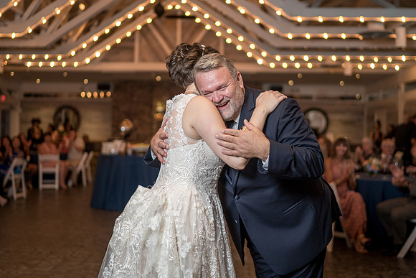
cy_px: 112
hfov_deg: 44.6
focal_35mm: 44
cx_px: 206
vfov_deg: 30.5
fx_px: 508
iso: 250
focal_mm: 35
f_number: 1.4
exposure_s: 1/200
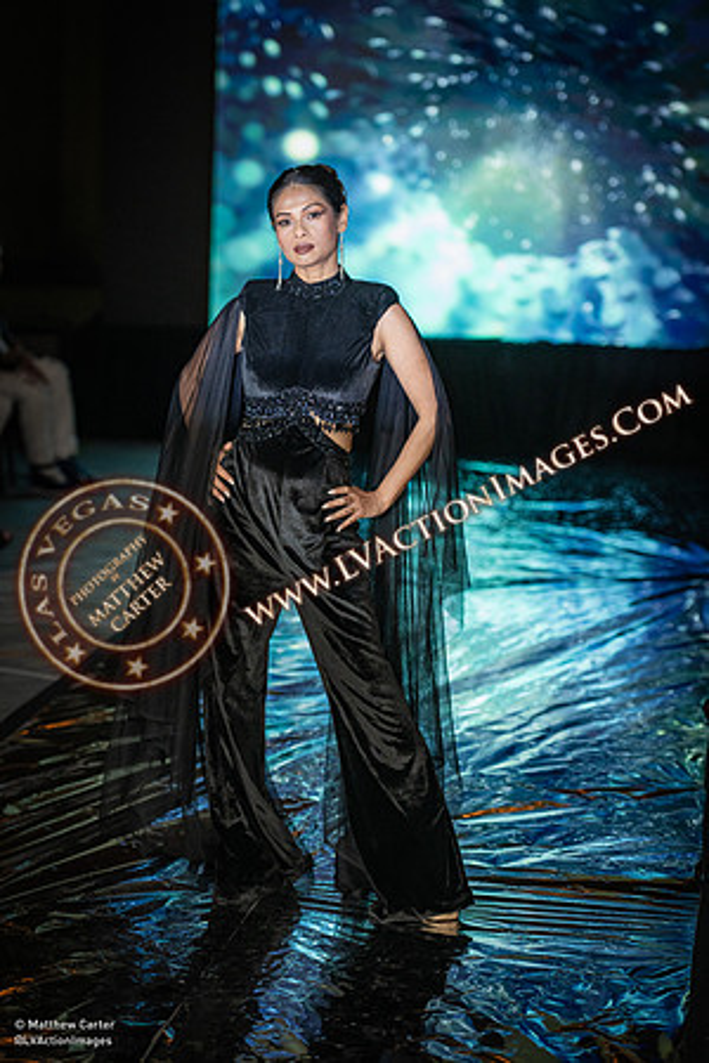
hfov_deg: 13.7
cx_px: 354
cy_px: 532
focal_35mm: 100
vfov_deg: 20.4
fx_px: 2954
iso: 1600
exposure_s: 1/640
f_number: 2.8
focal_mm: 100
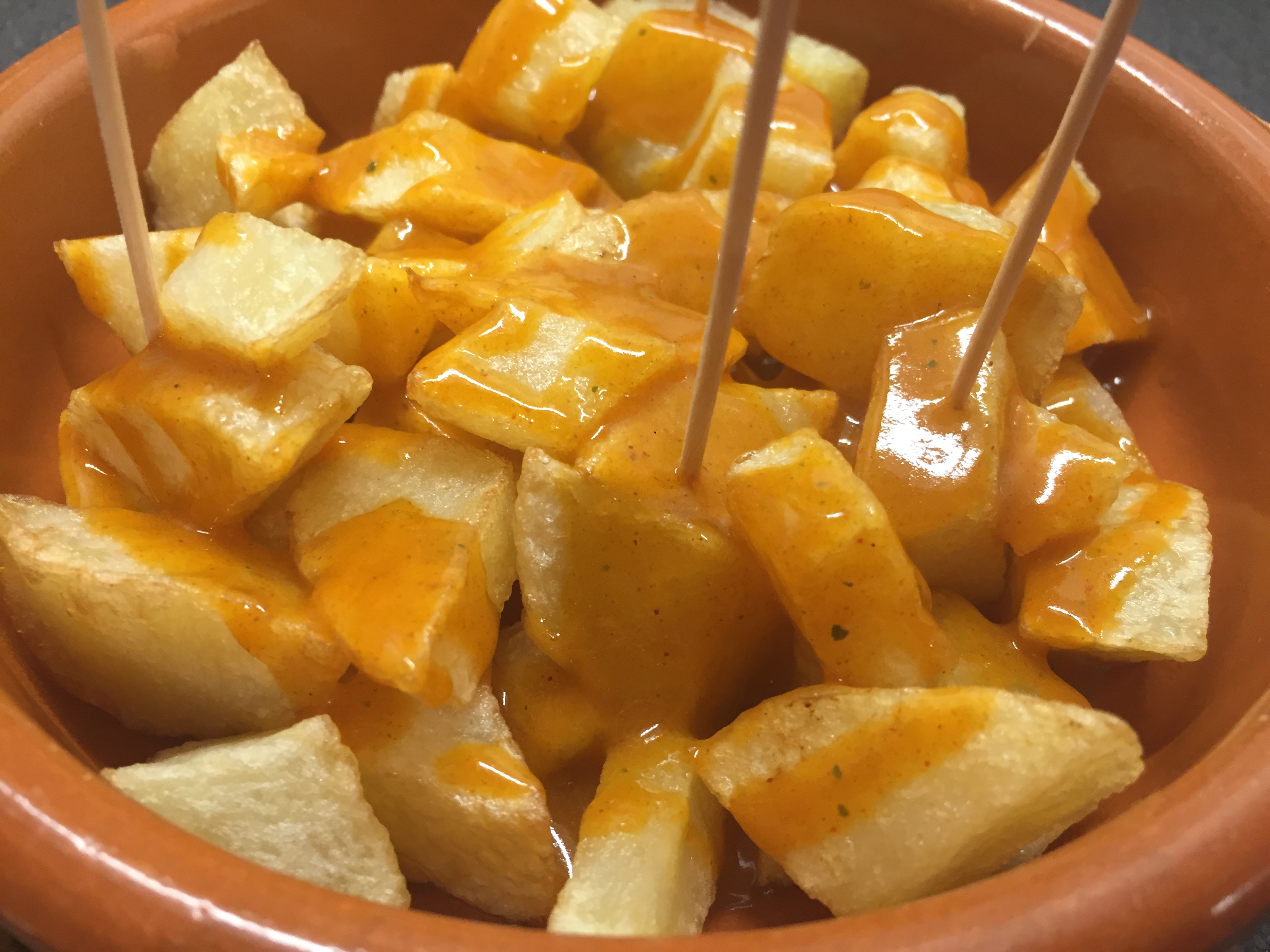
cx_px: 635
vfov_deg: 48.2
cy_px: 476
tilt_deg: -49.2
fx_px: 1064
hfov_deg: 61.7
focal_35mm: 29
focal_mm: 4.15
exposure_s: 1/33
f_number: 2.2
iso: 100
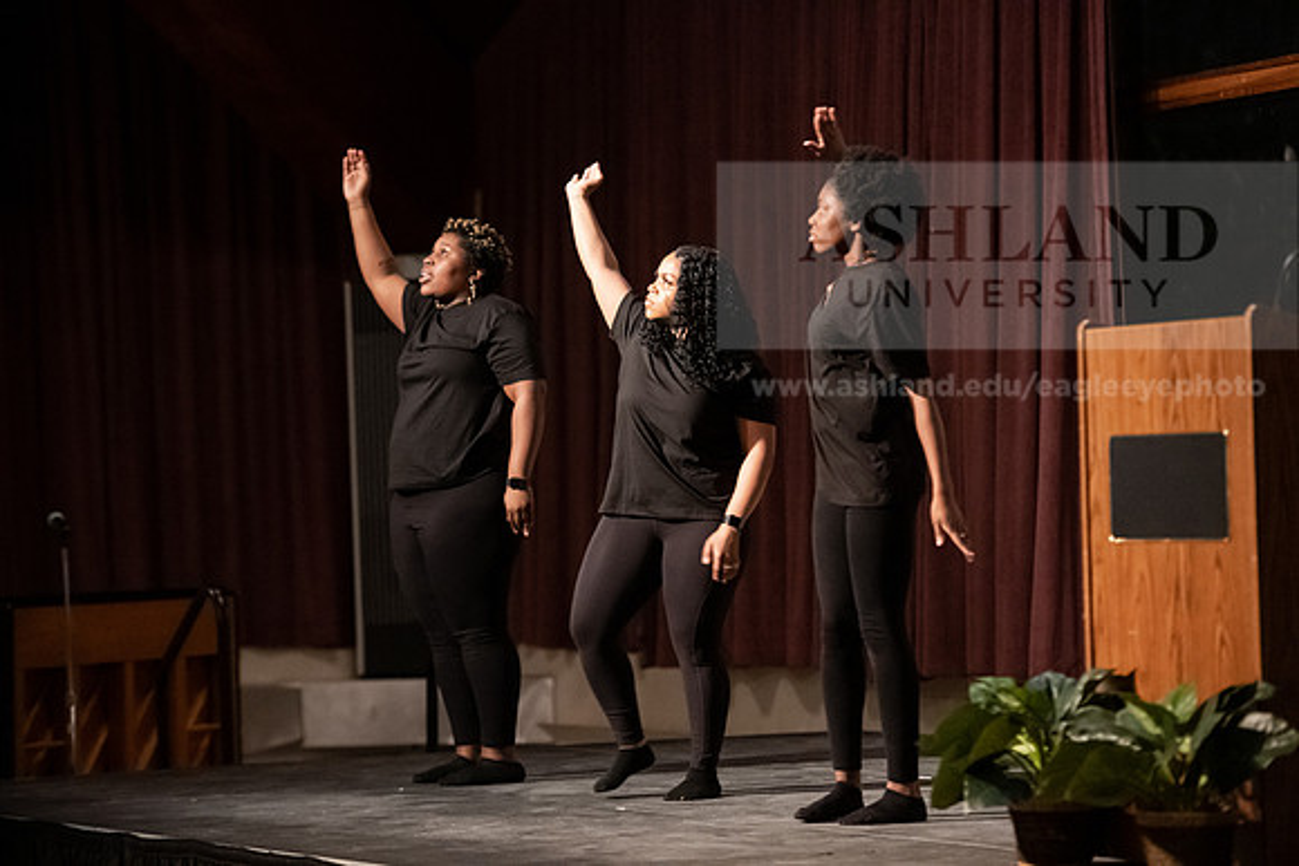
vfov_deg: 11.2
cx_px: 650
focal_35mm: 122
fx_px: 4403
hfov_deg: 16.8
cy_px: 433
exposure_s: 1/100
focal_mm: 122
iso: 10000
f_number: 2.8
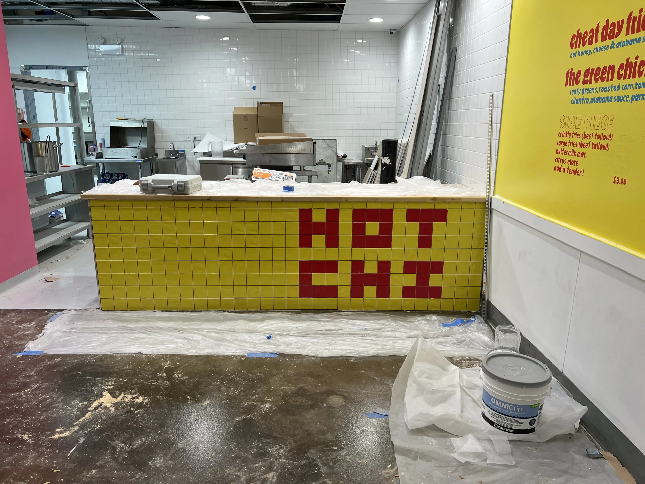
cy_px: 242
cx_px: 322
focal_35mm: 26
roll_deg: +0.0
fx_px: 484
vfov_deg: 53.1
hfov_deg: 67.3
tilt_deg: -15.3
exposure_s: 1/120
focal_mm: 5.7
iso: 64
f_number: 1.5
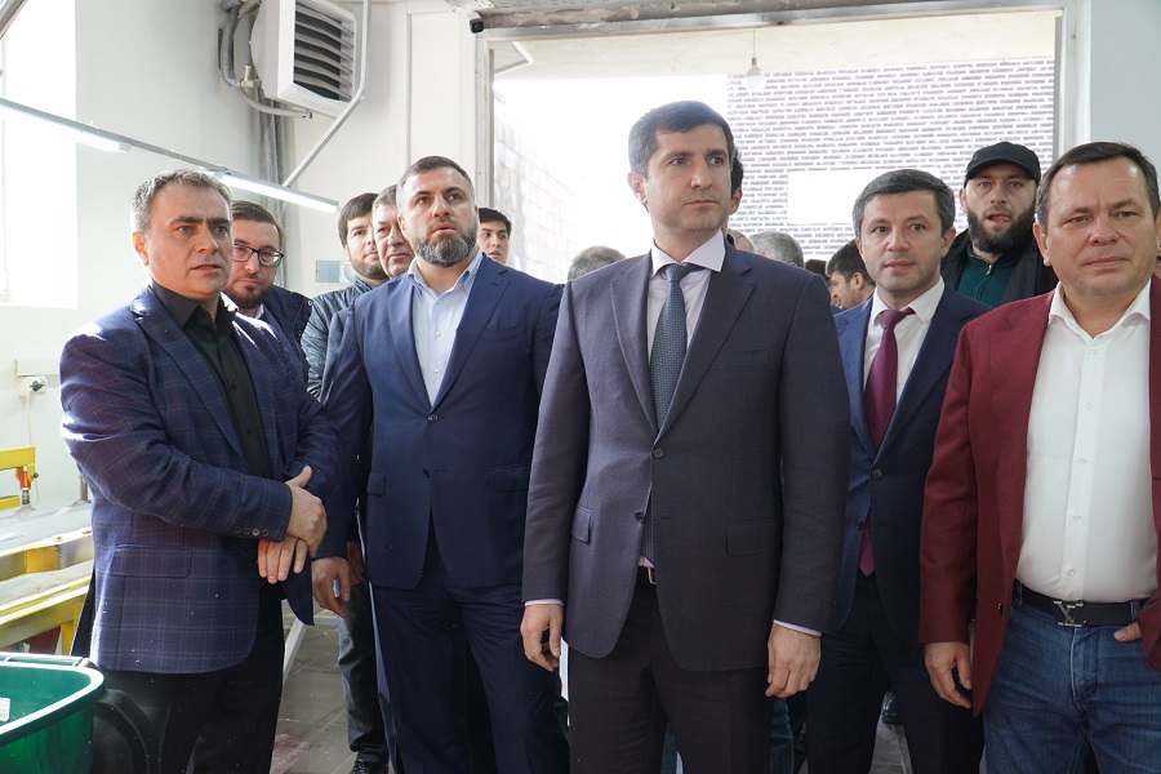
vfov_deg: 41.7
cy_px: 387
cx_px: 580
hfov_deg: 59.5
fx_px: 1016
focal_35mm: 32
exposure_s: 1/160
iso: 800
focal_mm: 21
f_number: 4
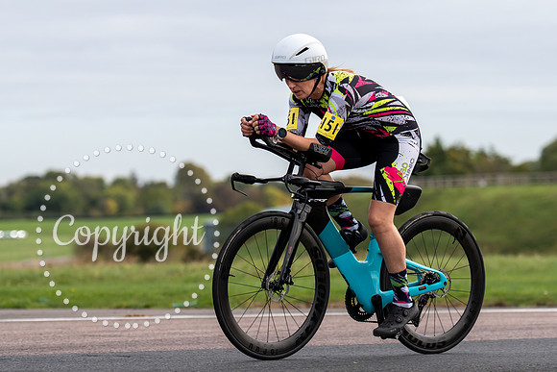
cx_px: 293
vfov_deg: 6.7
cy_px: 189
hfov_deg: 10.0
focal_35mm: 207
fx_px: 3198
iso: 125
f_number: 3.5
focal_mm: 131
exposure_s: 1/1000
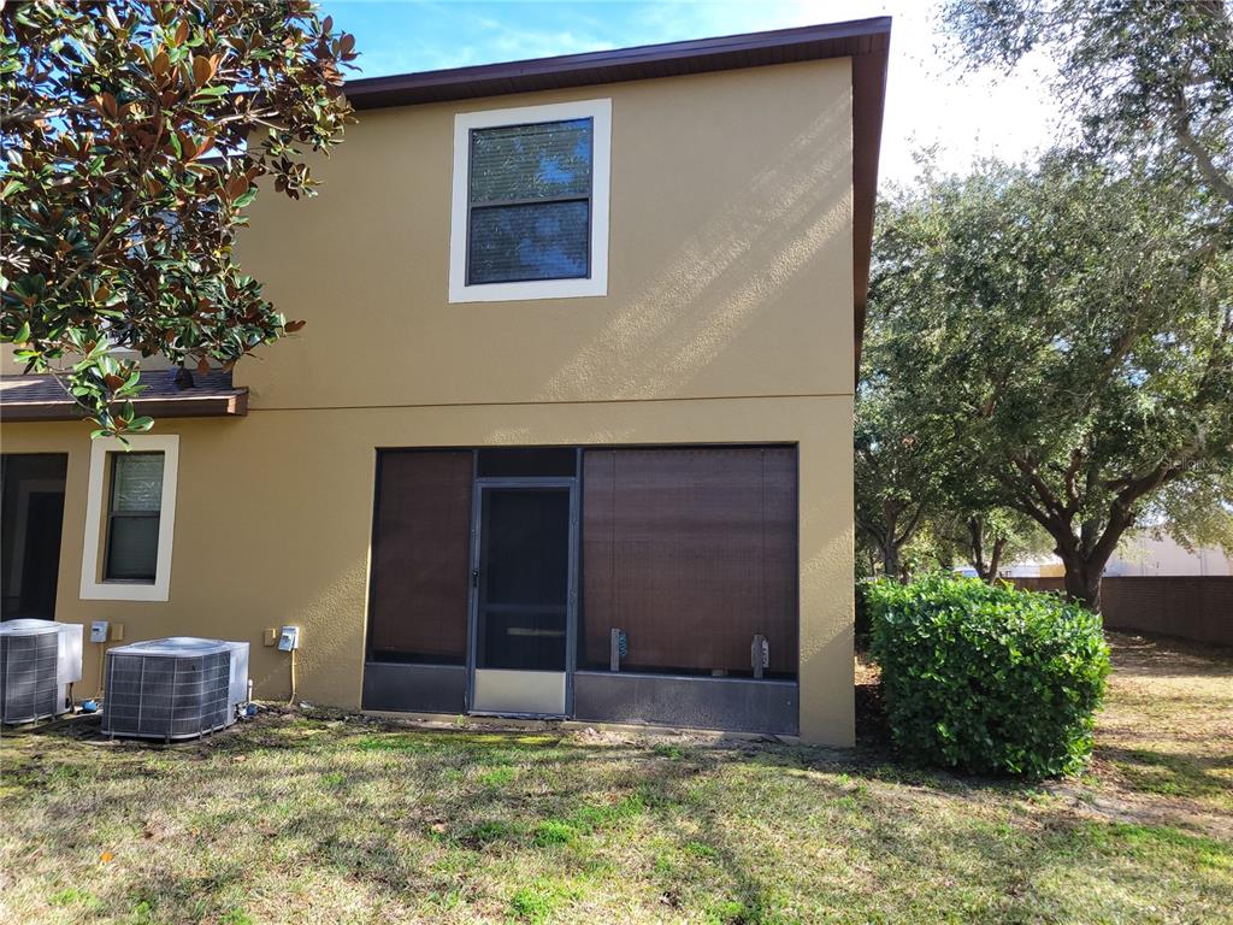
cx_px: 616
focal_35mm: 26
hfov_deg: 67.3
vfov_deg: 53.1
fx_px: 926
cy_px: 462
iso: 40
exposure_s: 1/477
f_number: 1.8
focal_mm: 5.4
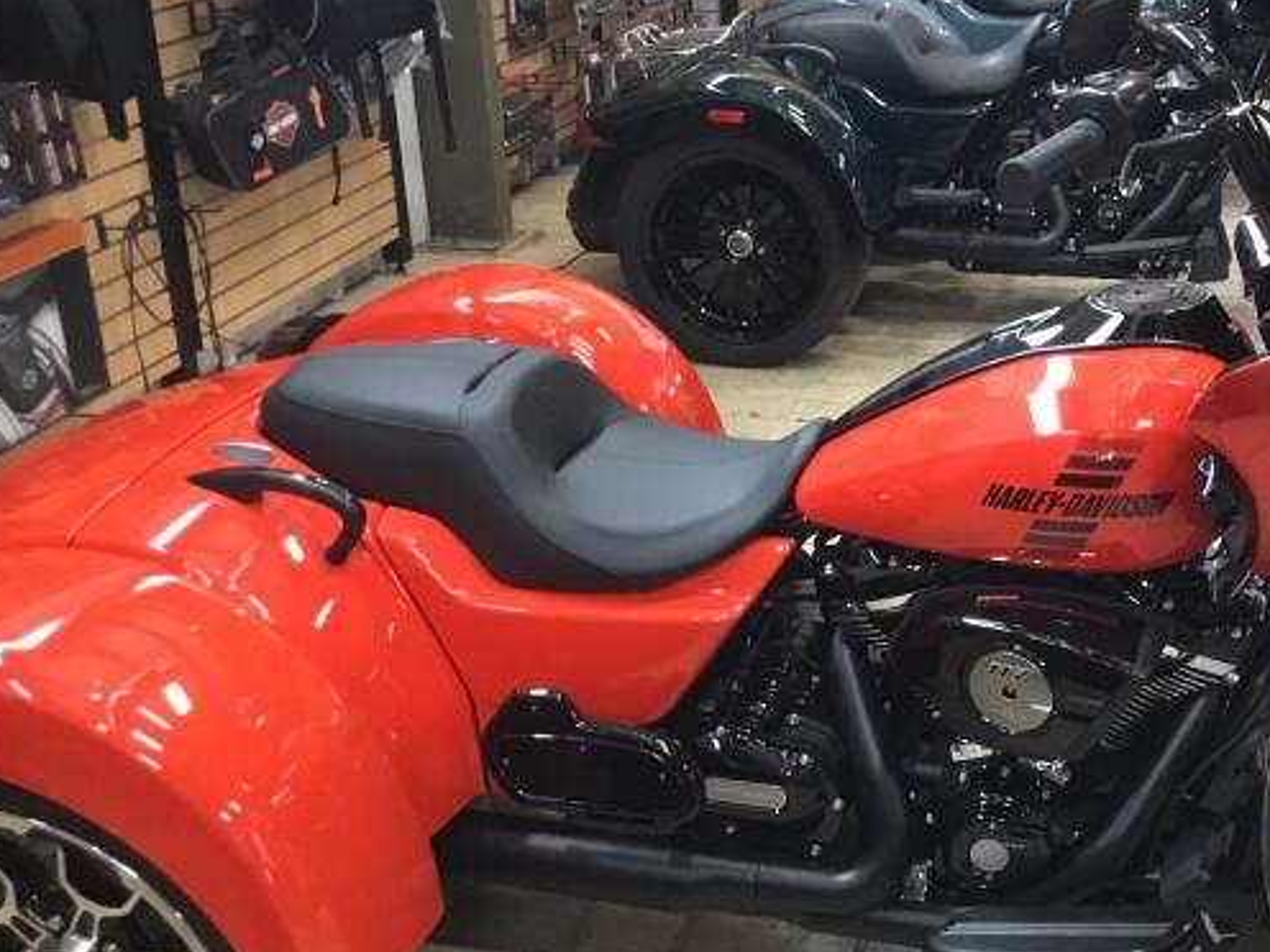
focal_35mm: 50
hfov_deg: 37.4
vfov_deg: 29.1
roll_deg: -0.9
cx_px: 924
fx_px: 1834
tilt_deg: -23.4
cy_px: 540
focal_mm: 3.3
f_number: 2.4
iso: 200
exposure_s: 1/30
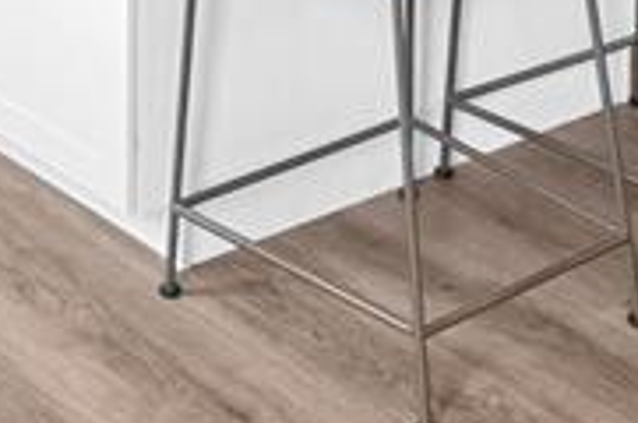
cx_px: 204
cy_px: -642
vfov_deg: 11.0
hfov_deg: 20.0
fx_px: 1804
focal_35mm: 102
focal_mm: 9
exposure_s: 1/3
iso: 400
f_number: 8
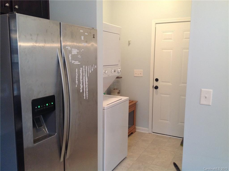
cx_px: 114
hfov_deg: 52.7
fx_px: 231
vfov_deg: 40.6
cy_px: 86
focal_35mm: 35
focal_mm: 4.28
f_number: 2.4
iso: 125
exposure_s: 1/15
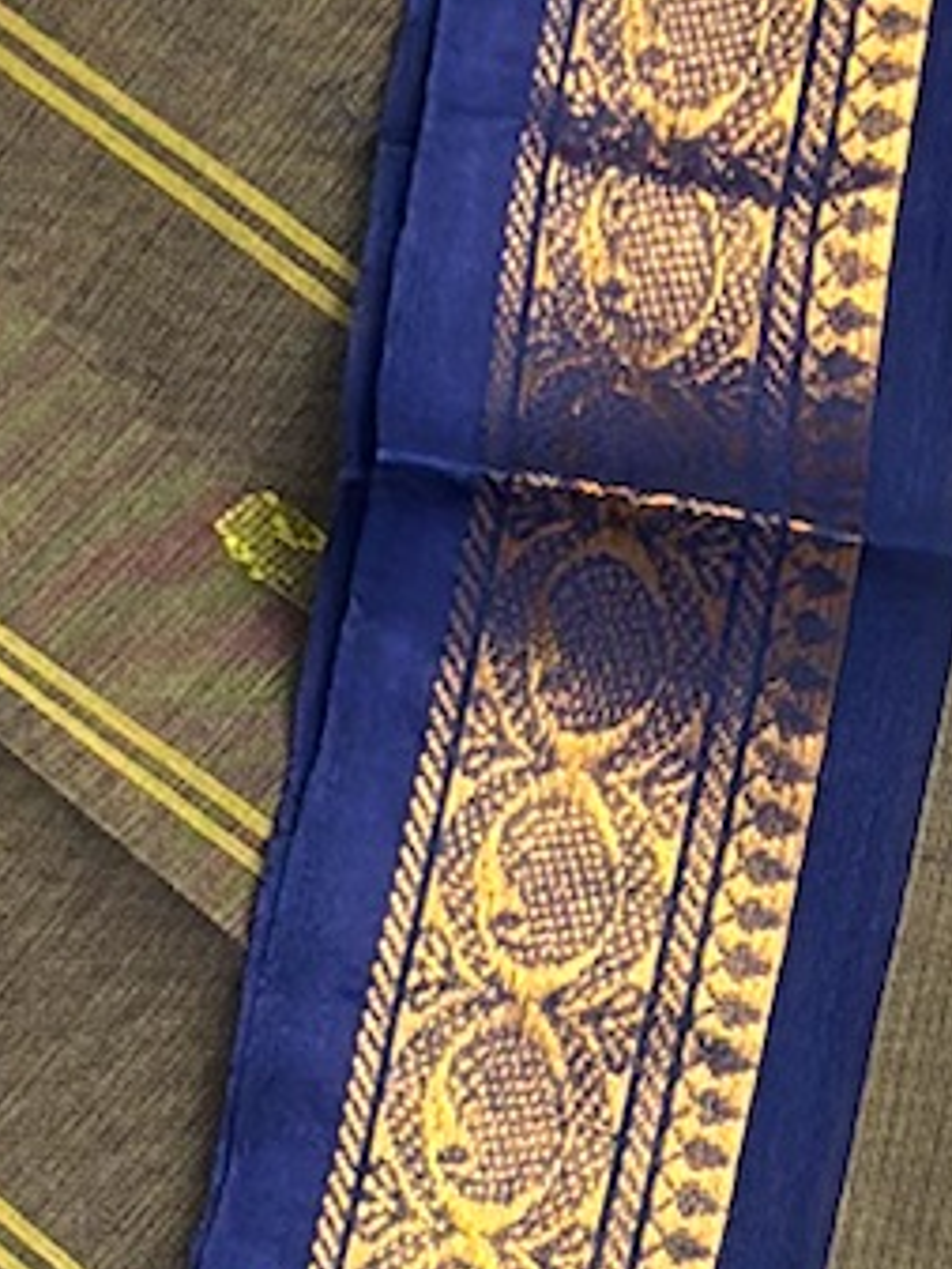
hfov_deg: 4.8
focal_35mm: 310
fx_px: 11360
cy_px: 1141
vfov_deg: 6.4
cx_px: 489
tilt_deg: -73.5
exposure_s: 1/50
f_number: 1.6
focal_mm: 5.96
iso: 64
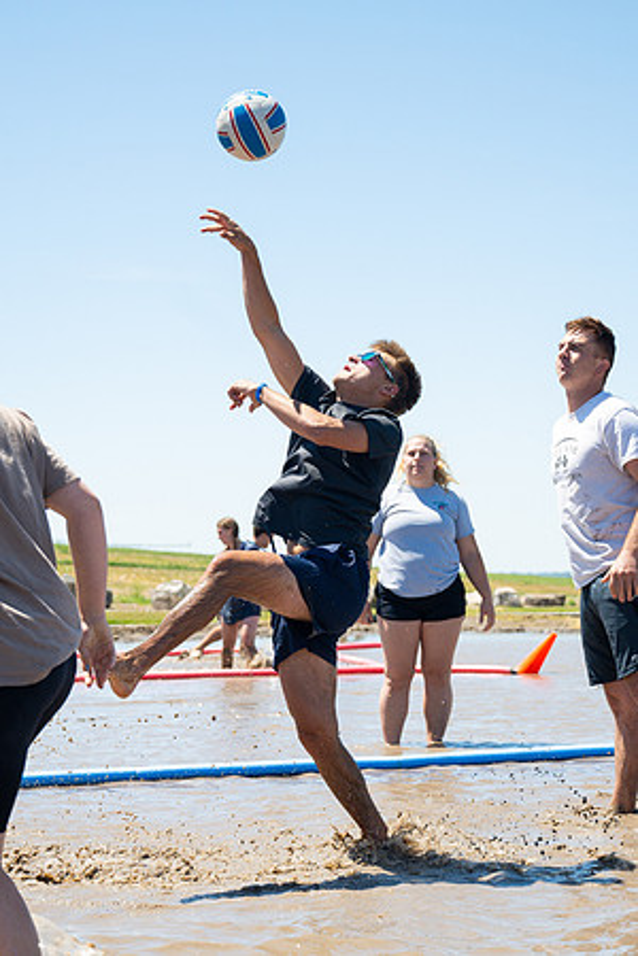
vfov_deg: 25.5
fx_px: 2116
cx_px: 344
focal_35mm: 80
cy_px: 466
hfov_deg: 17.1
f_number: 4
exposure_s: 1/2000
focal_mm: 51
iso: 320
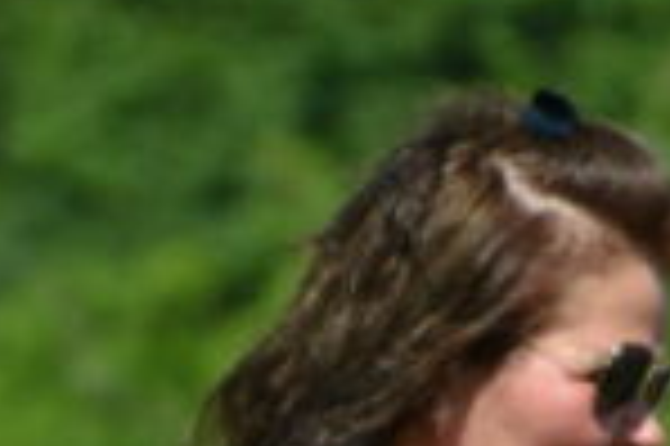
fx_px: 25227
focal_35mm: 1357
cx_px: 297
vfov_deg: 1.0
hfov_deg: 1.5
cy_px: 426
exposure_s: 1/800
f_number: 7.1
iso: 200
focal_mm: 270
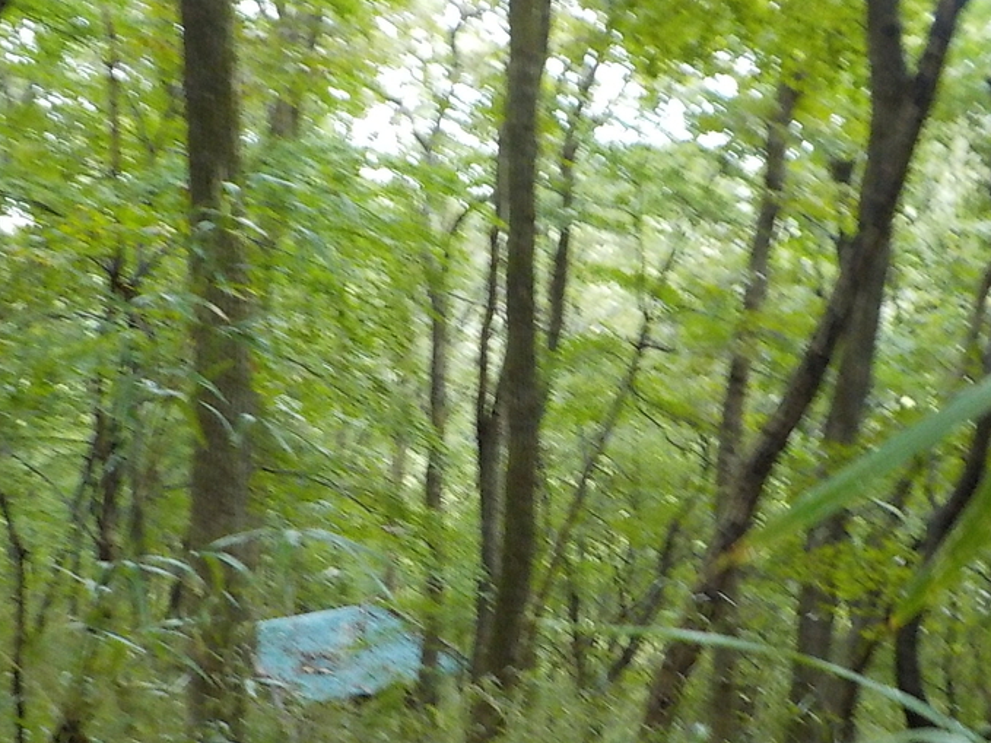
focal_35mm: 53
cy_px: 483
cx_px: 490
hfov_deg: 36.2
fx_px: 1517
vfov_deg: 27.4
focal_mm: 4.1
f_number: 3.3
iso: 400
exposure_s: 1/25
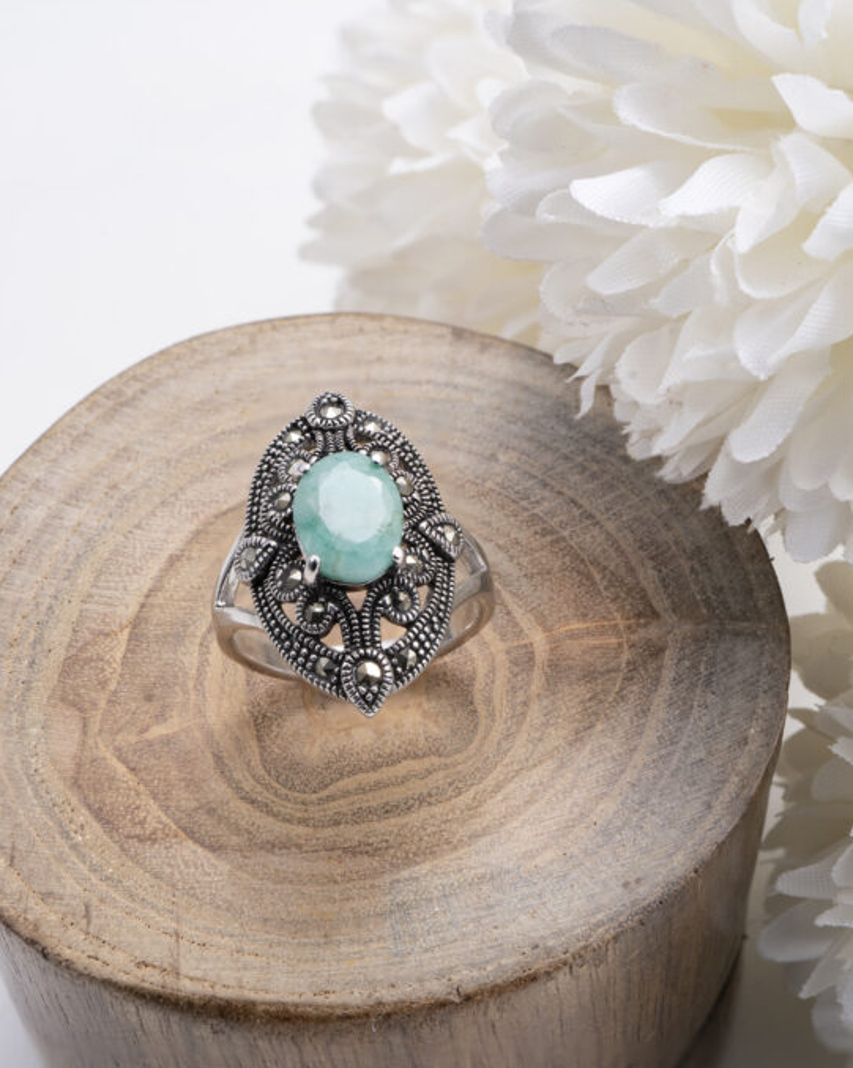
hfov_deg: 21.5
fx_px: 2242
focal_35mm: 71
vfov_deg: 26.8
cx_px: 478
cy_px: 536
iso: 125
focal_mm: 50
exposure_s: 1/100
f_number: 11
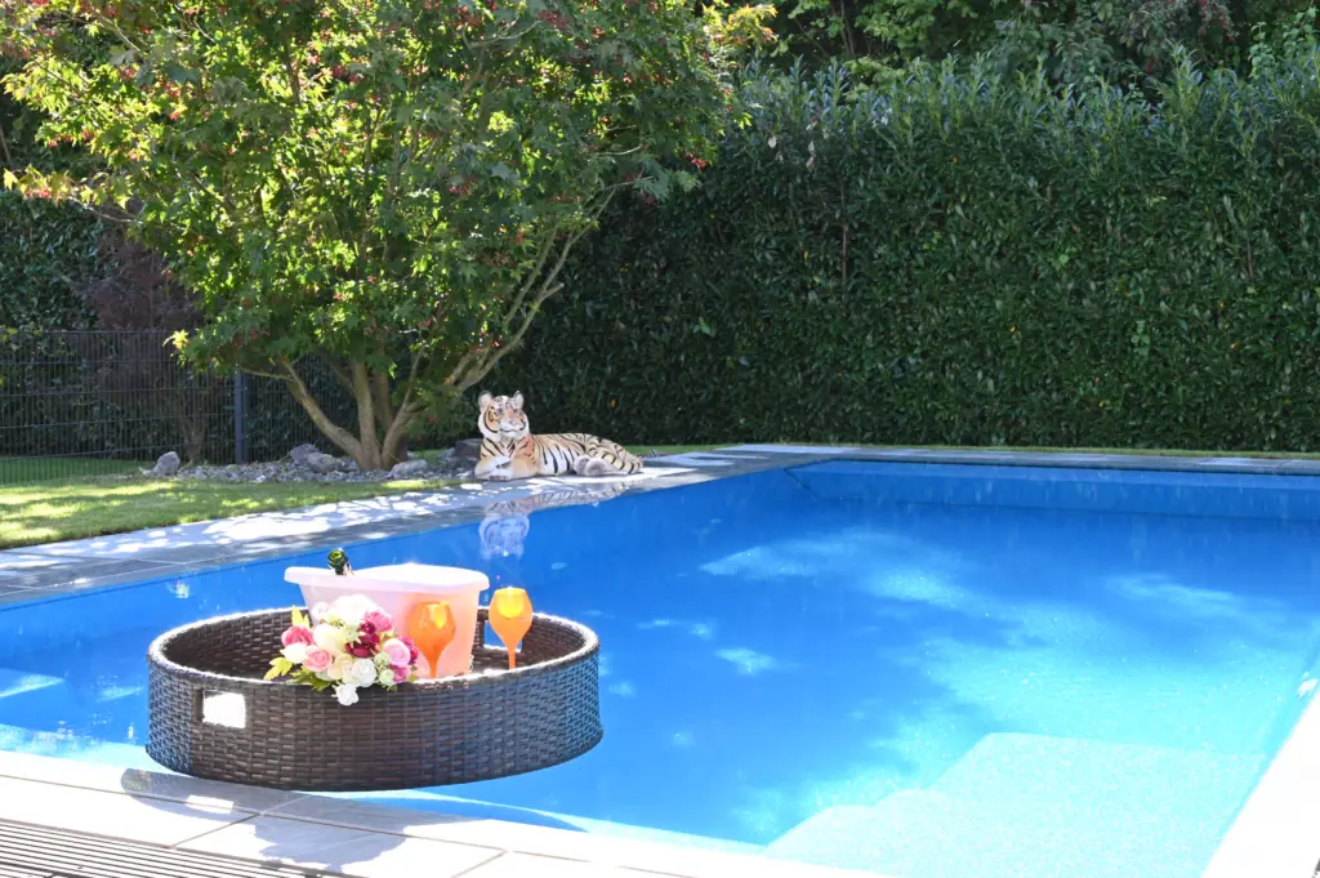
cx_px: 660
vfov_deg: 28.6
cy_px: 439
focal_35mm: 47
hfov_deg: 41.9
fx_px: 1722
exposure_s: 1/20
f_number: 14
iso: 160
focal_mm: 47
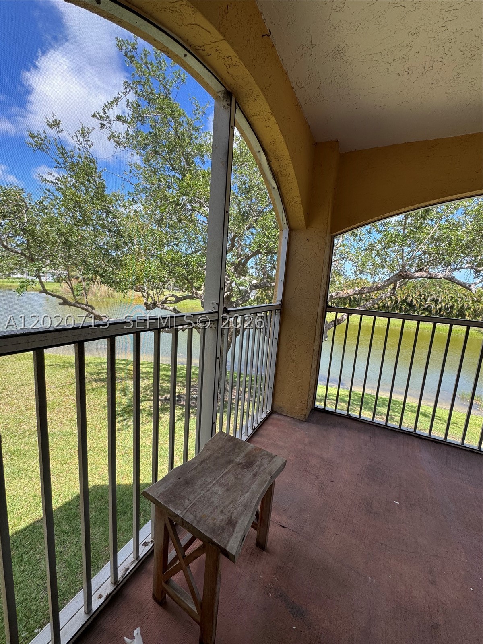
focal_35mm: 14
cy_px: 322
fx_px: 260
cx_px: 242
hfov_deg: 85.7
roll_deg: -3.2
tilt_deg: -9.1
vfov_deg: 102.1
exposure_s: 1/276
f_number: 2.2
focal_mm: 2.22
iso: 40
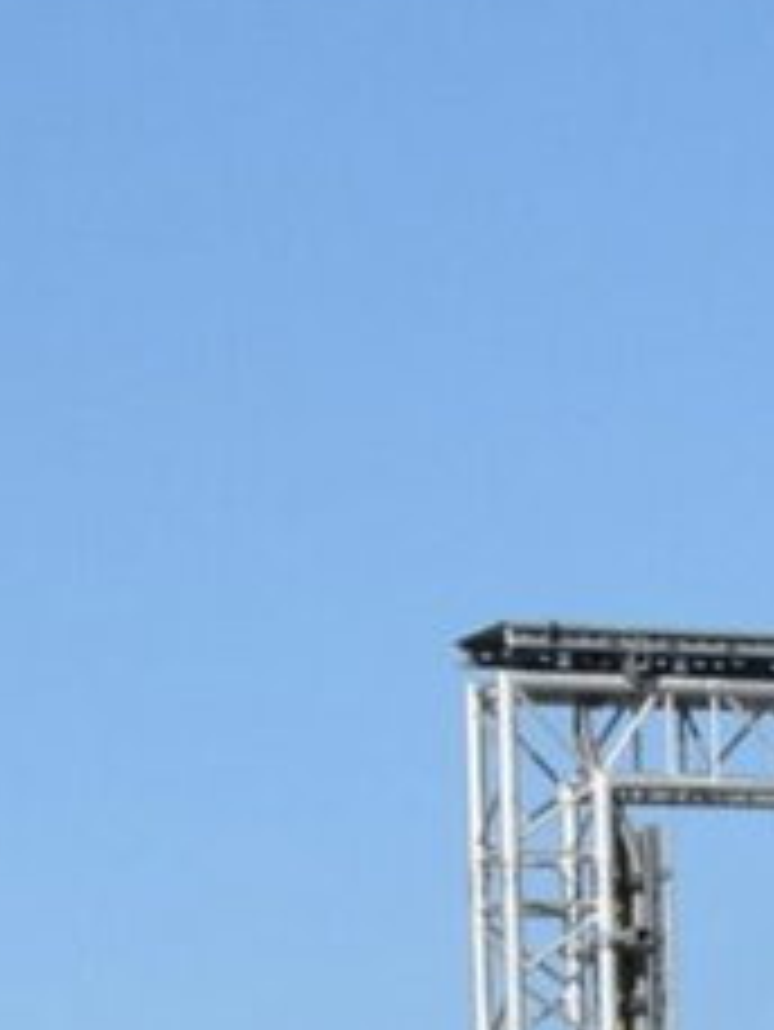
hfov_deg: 4.2
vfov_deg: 5.6
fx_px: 10216
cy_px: 2087
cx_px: 2232
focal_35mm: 343
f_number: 14
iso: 800
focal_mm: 34
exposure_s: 1/833
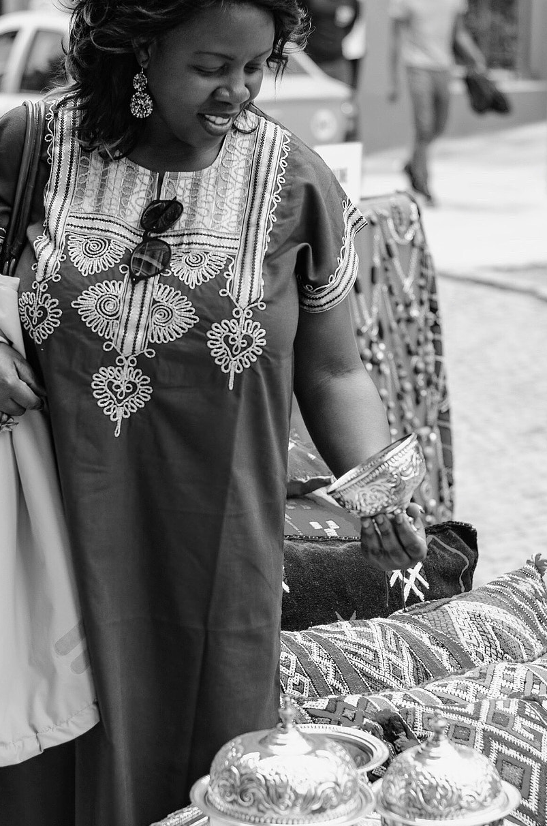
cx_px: 233
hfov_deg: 13.8
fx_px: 2266
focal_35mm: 99
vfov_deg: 20.6
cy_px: 416
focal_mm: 50
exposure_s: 1/400
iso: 100
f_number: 2.8
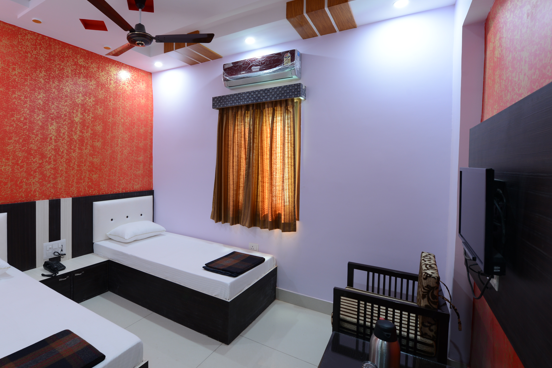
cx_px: 217
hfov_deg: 88.7
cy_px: 171
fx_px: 276
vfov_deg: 67.3
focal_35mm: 18
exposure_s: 1/3
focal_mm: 14
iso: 320
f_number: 8
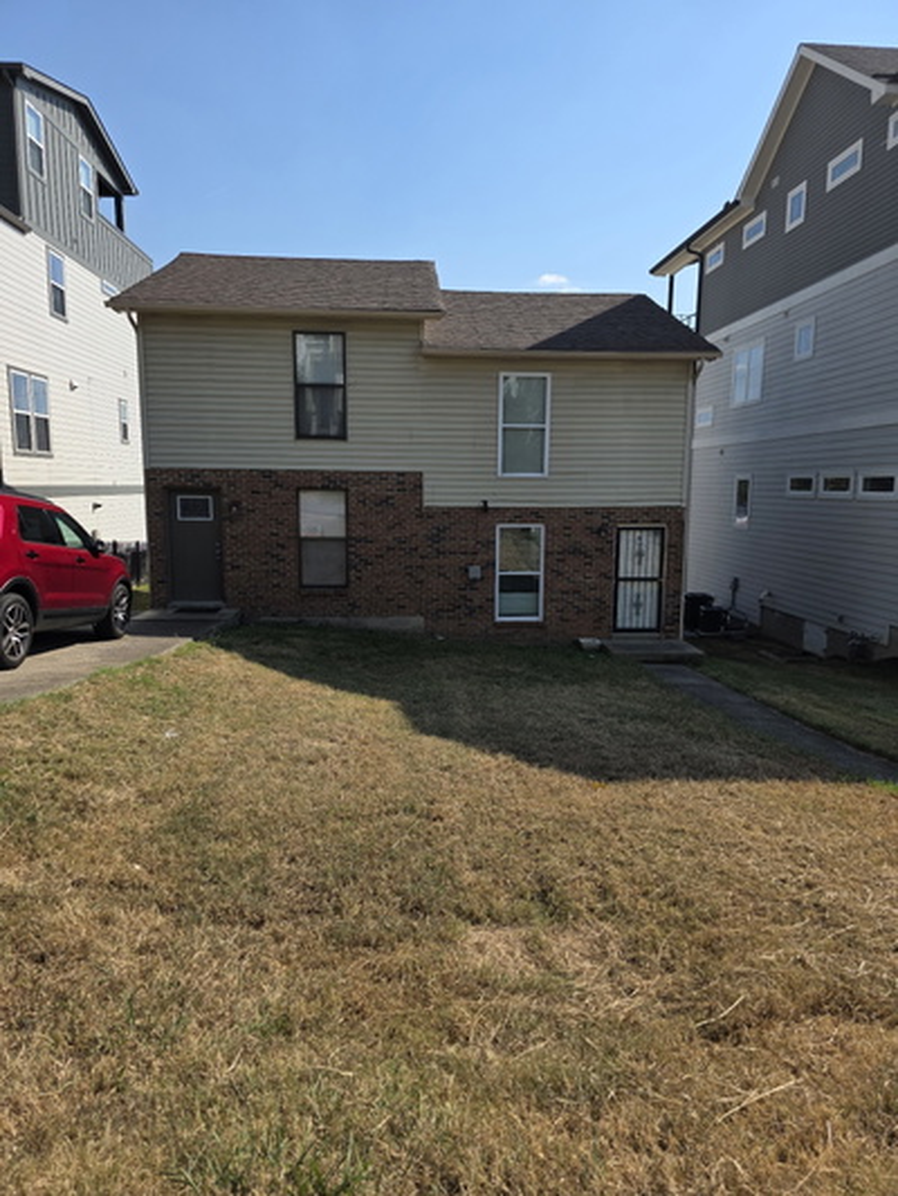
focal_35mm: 23
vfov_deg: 73.9
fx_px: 795
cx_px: 449
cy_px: 598
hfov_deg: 58.9
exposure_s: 1/6355
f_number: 1.7
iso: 80
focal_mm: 6.3
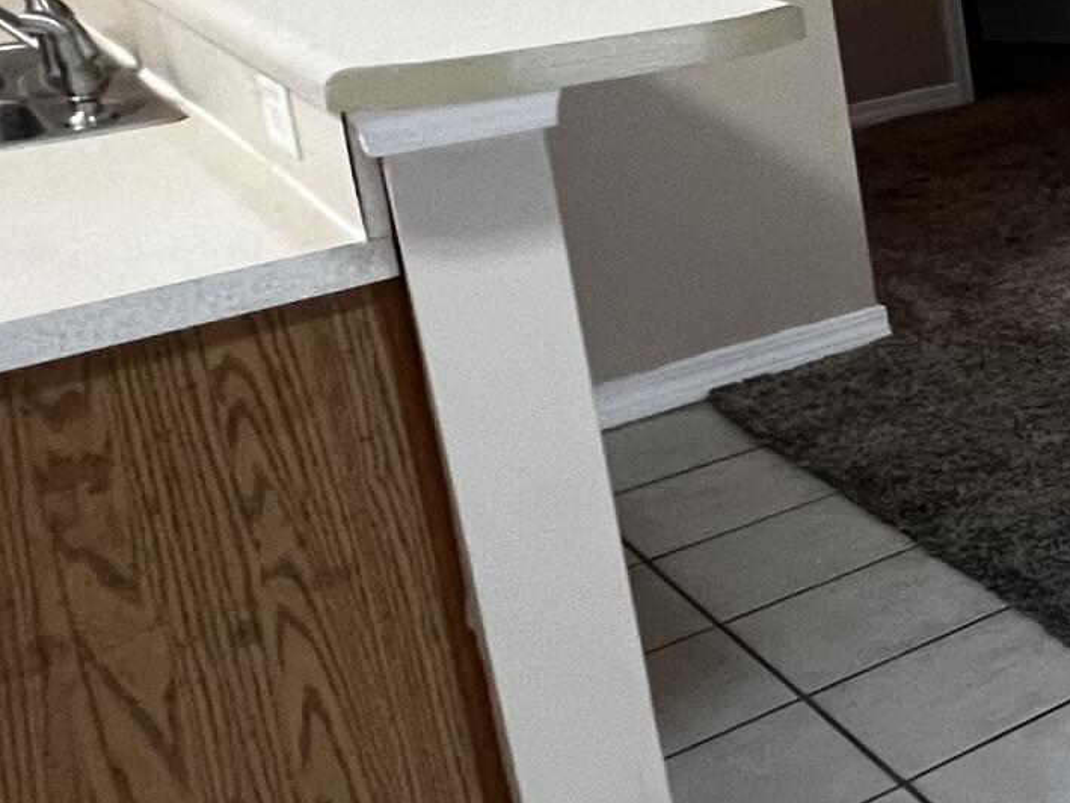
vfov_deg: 25.4
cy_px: 15
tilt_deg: -11.3
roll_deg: +2.1
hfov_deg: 23.8
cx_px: 1769
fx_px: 1700
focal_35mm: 55
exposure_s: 1/60
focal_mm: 1.57
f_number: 1.8
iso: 500
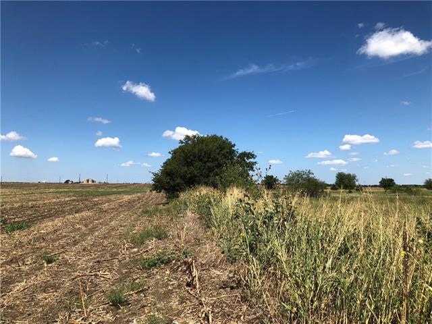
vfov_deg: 49.7
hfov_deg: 63.4
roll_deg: -0.7
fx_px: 349
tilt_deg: +4.9
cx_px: 216
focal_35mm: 28
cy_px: 162
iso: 25
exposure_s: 1/2825
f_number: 1.8
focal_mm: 3.99
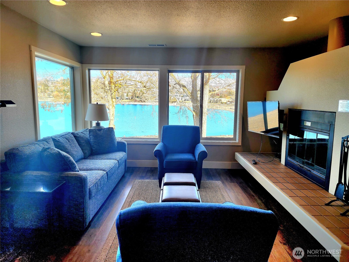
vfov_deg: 58.9
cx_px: 174
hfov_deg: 73.9
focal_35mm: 23
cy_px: 131
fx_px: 232
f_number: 1.8
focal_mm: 6.4
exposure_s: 1/182
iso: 40
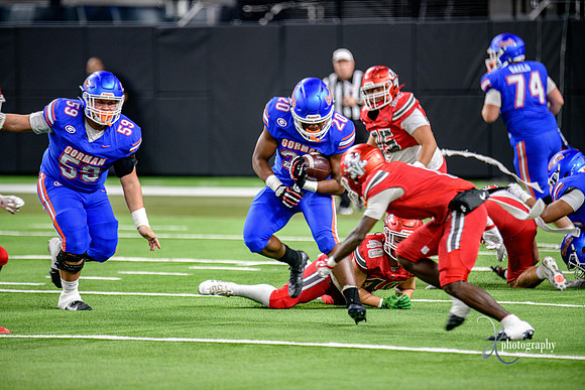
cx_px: 292
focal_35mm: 300
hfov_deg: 6.9
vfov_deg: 4.6
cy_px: 195
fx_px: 4876
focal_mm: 300
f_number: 2.8
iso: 1250
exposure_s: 1/400
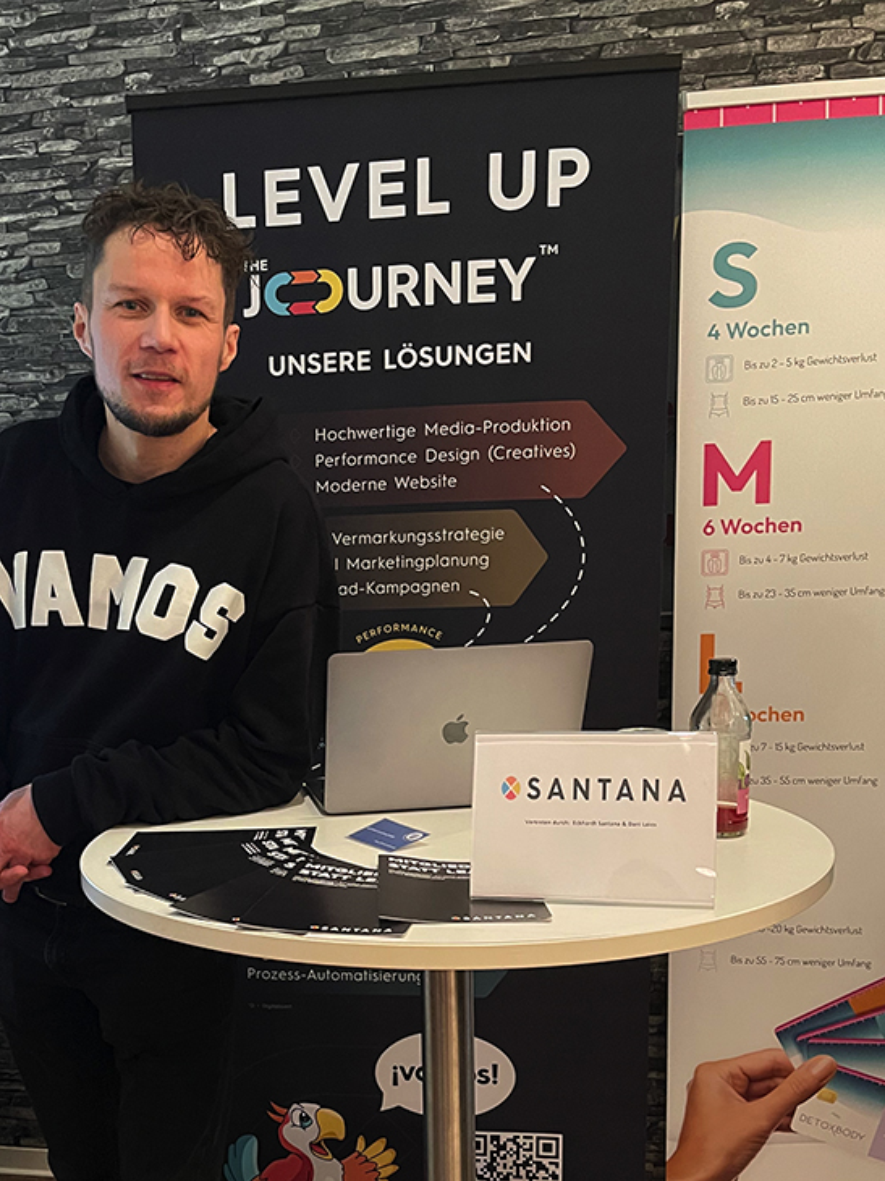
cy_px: 828
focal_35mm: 38
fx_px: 1296
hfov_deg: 37.3
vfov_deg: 47.8
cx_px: 294
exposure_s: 1/25
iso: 500
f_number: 1.6
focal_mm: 5.1
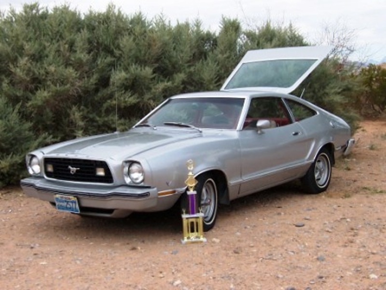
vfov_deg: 21.9
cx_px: 193
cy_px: 145
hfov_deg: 29.0
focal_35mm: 67
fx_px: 747
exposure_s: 1/500
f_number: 4.8
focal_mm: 10.4
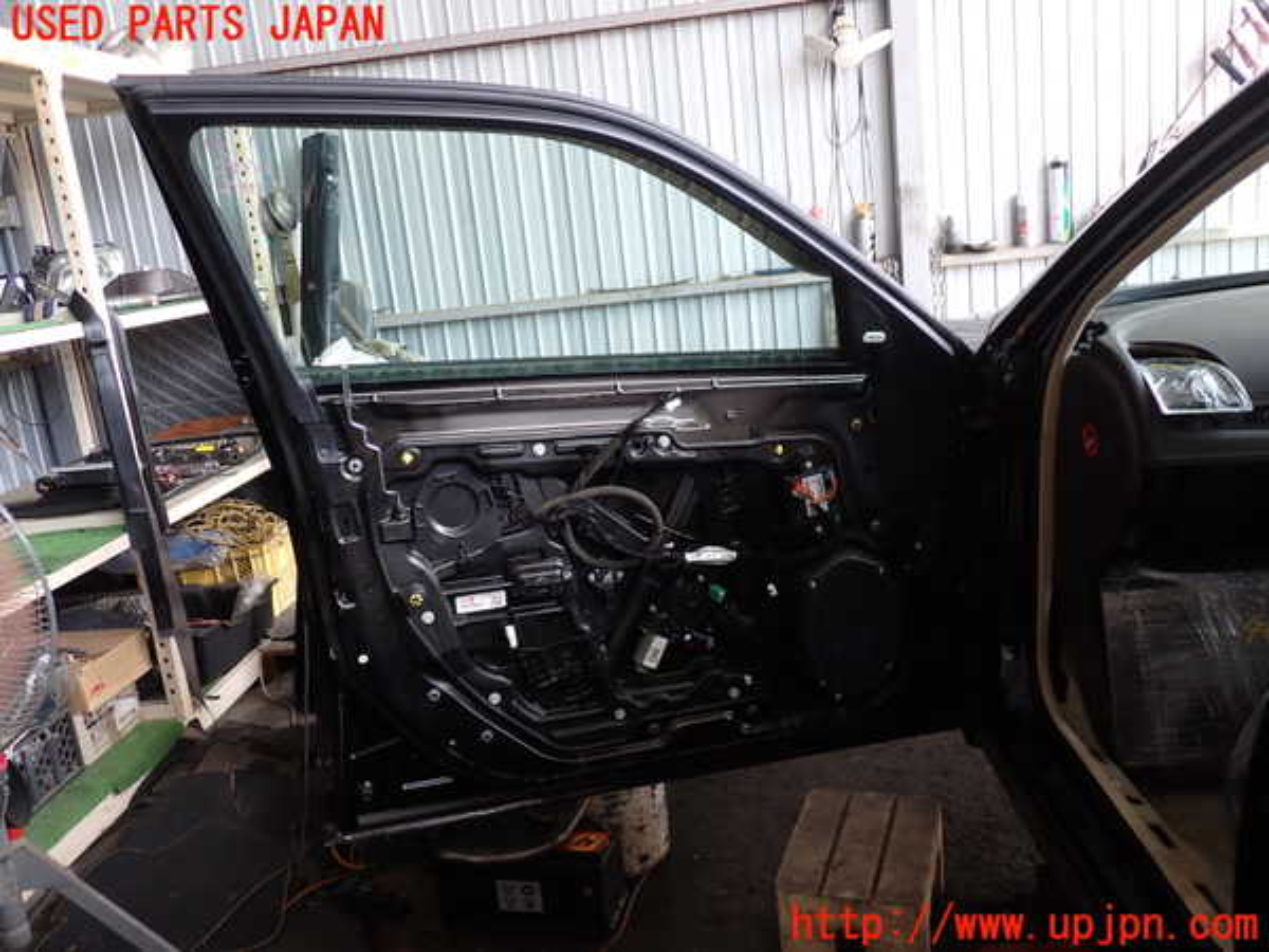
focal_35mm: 30
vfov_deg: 46.8
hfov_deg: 60.0
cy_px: 476
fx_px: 1100
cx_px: 634
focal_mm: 5.4
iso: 100
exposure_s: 1/80
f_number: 2.3
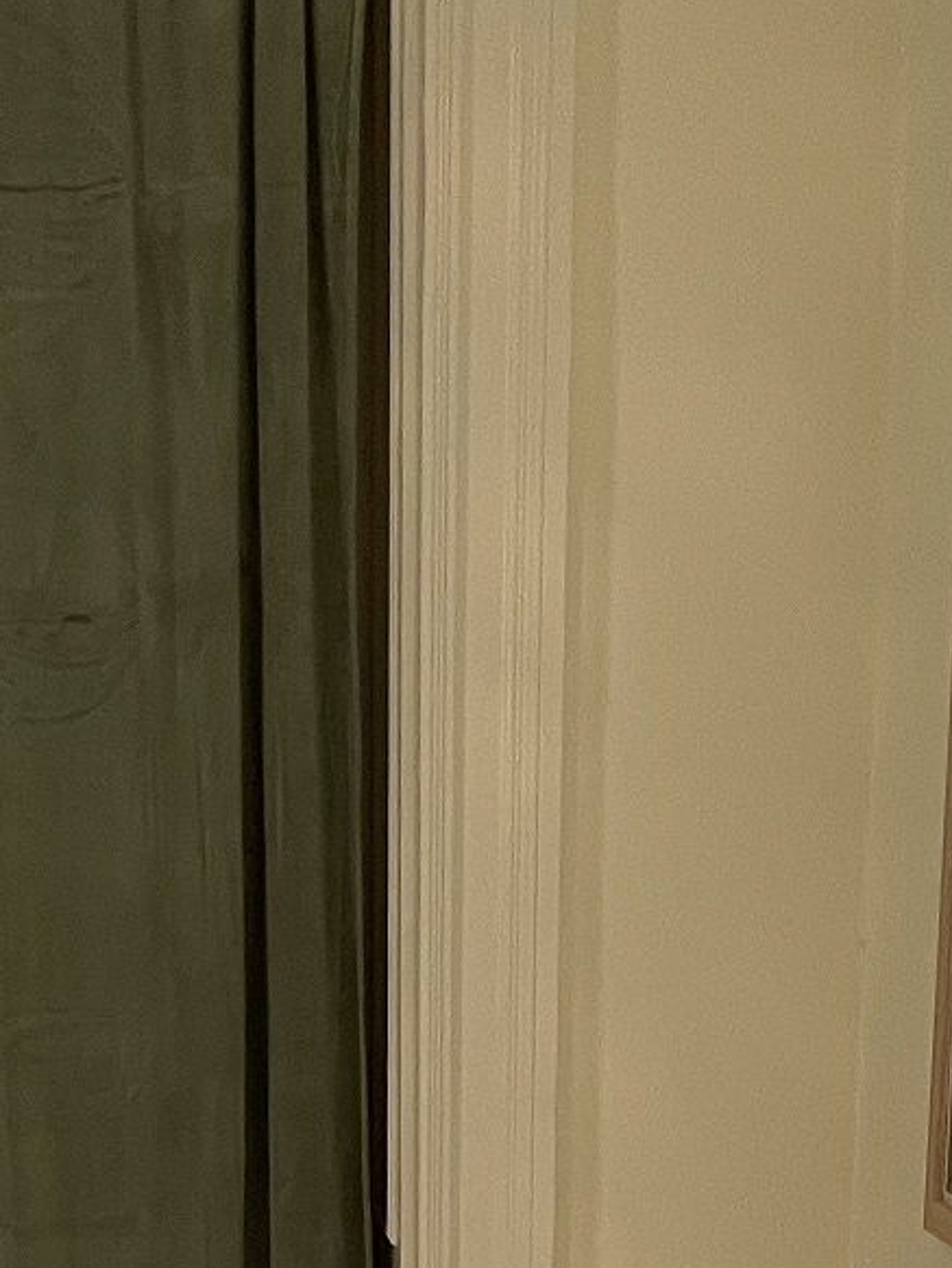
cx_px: 322
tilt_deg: -12.4
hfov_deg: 16.4
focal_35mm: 90
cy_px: 1540
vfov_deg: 20.3
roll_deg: -0.8
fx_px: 3298
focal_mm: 4.2
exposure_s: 1/50
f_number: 1.6
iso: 160
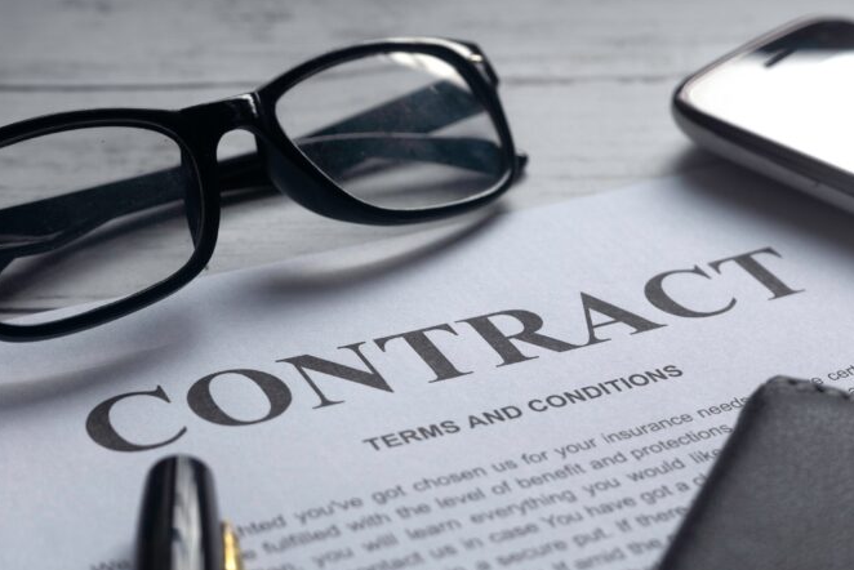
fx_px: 2065
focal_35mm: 87
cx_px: 405
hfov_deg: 23.4
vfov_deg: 15.7
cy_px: 322
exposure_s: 1/125
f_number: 4.5
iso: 200
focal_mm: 34
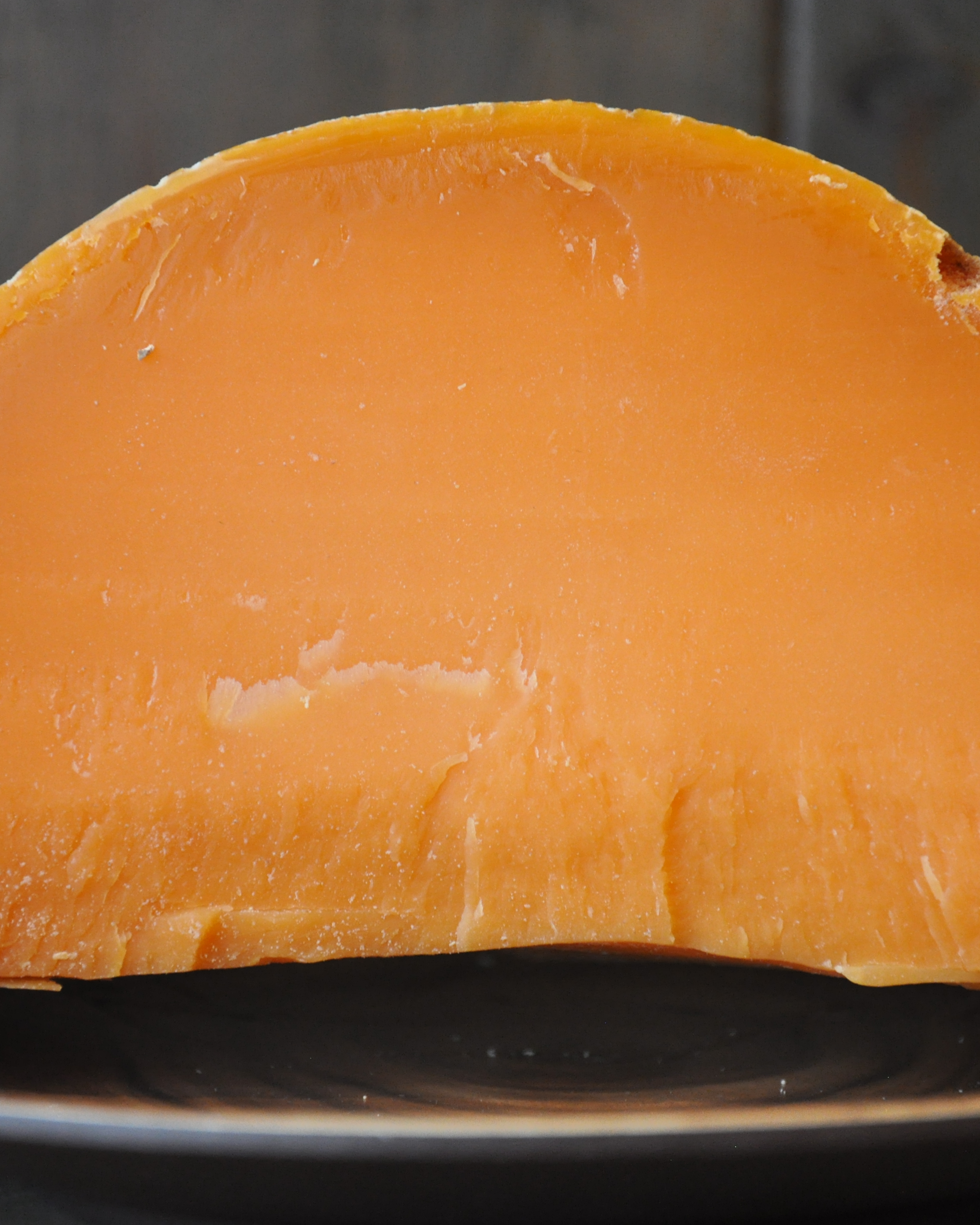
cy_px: 615
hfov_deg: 13.9
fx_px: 4024
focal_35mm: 111
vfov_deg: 17.3
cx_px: 529
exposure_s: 1/60
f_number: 5
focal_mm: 52
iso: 1100
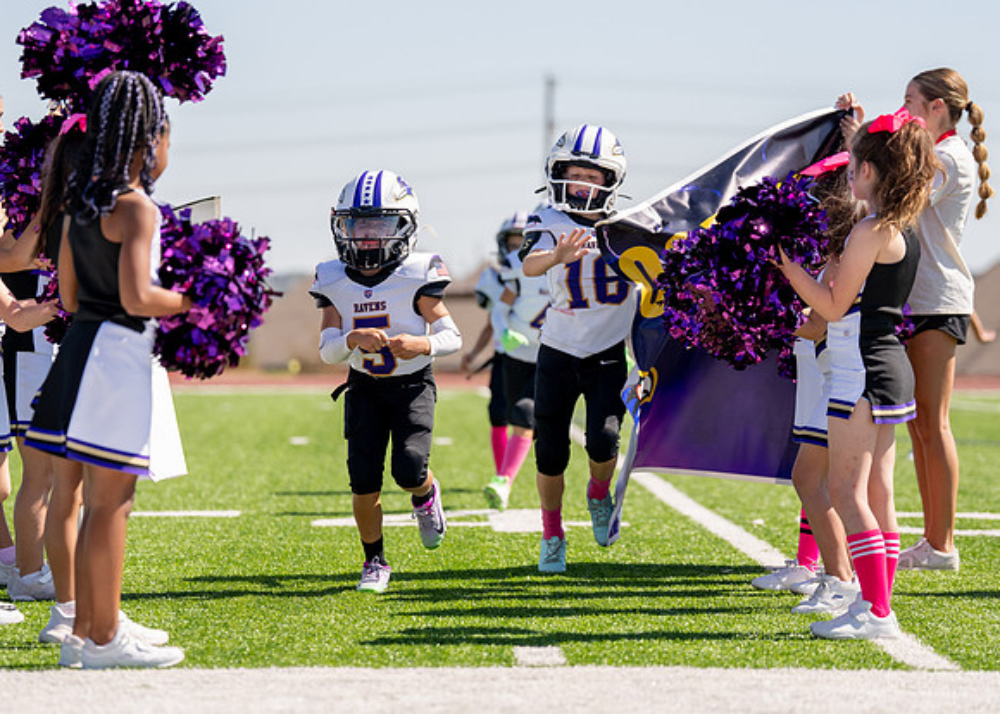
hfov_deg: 13.0
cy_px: 306
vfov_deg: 9.3
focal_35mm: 154
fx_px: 4381
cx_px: 506
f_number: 2.8
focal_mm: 126
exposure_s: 1/2500
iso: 160
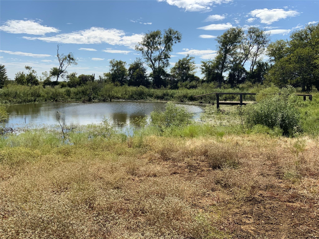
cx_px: 160
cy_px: 120
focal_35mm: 29
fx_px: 267
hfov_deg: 61.7
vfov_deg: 48.2
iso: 16
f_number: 1.8
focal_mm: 3
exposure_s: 1/2538
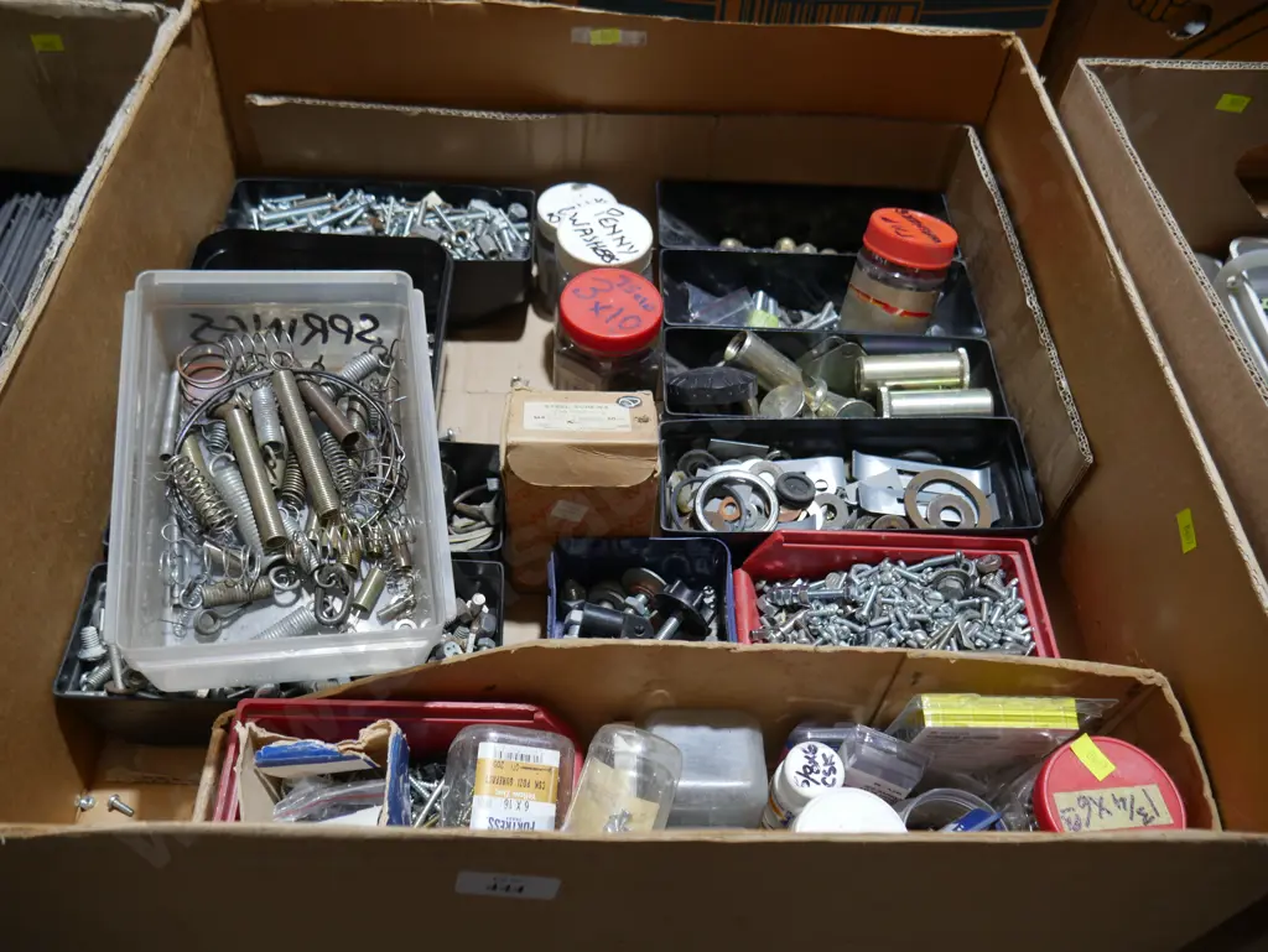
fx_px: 1026
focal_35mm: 28
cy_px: 476
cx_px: 634
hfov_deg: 63.4
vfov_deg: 49.8
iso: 250
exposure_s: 1/60
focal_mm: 14
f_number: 3.5
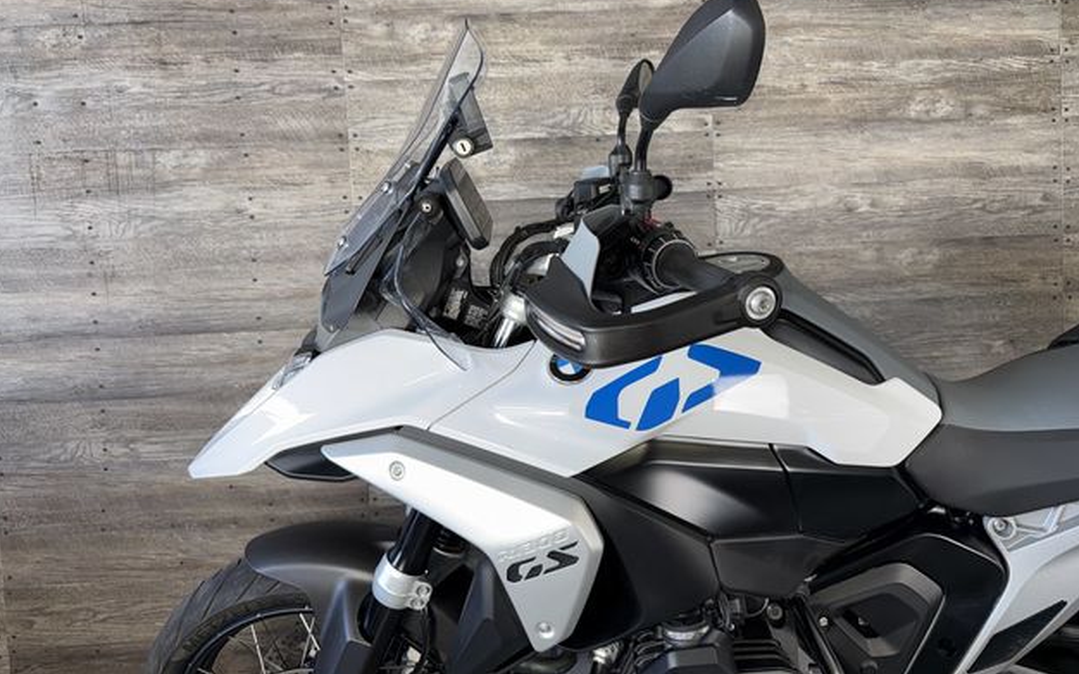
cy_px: 278
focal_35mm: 26
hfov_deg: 70.4
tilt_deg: -2.7
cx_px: 541
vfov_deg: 47.4
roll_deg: +3.1
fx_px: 764
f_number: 1.78
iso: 64
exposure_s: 1/33
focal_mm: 6.76
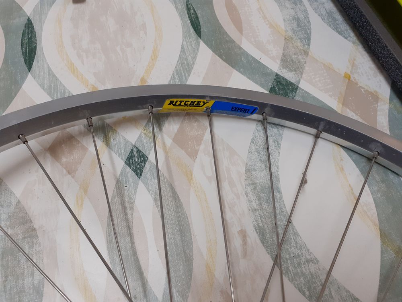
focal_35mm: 27
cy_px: 151
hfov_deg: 65.3
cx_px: 201
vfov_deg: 51.4
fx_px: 314
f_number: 1.9
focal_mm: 3.6
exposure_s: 1/50
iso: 160
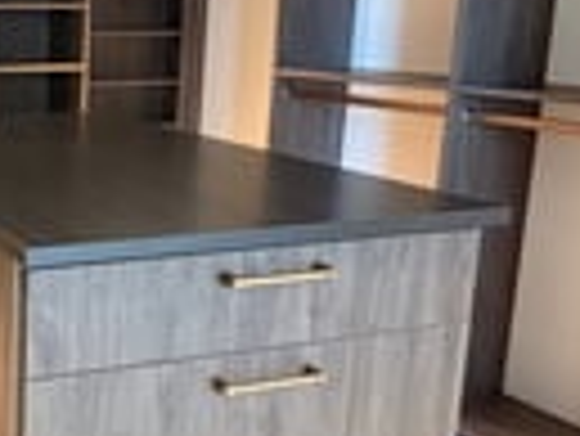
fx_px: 872
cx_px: -90
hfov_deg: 31.6
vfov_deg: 28.0
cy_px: 162
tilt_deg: -10.0
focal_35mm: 52
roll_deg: +0.0
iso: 500
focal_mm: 2.22
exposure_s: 1/60
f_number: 2.2
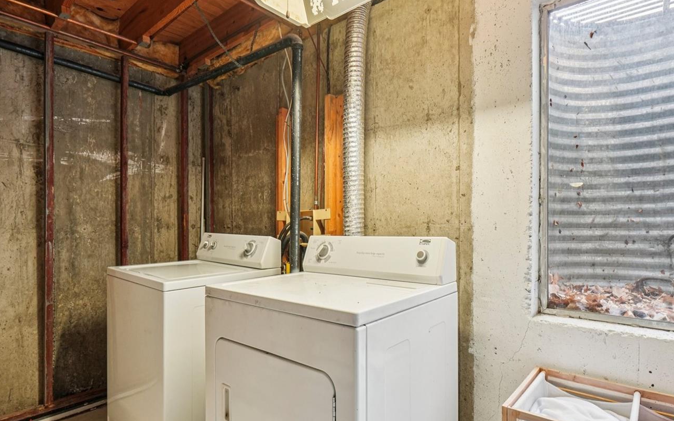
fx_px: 349
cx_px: 349
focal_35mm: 19
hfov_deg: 88.0
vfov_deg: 62.0
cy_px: 235
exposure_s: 1/10
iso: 400
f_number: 8
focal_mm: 10
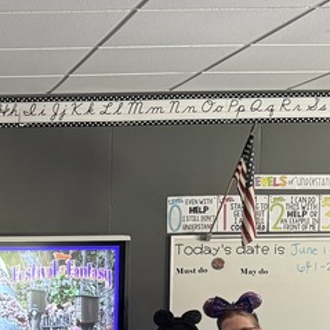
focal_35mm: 91
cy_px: 333
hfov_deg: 17.6
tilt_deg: -4.3
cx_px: -128
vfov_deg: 18.6
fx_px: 981
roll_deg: -0.6
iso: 320
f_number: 1.78
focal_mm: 6.76
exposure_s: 1/60
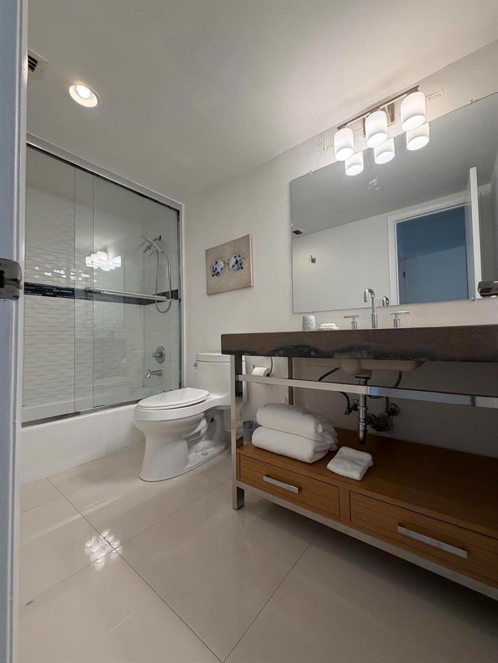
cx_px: 249
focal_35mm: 14
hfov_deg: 85.7
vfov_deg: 102.1
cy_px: 332
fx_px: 269
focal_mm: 2.22
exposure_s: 1/120
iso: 125
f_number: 2.2
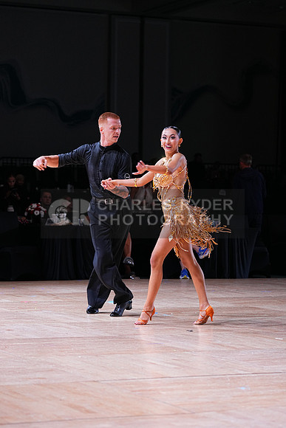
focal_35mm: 100
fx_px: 1191
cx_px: 143
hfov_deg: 13.7
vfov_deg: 20.4
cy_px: 214
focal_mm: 100
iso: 1600
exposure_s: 1/400
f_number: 4
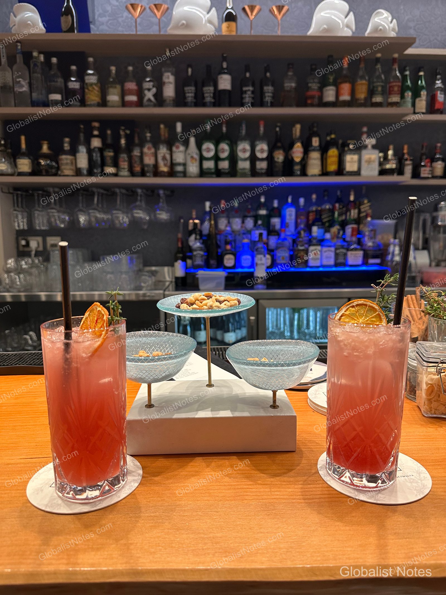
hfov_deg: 56.8
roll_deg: -0.1
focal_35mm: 24
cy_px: 298
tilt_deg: -6.5
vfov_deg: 71.6
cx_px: 223
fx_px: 412
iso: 200
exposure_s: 1/45
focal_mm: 6.86
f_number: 1.78
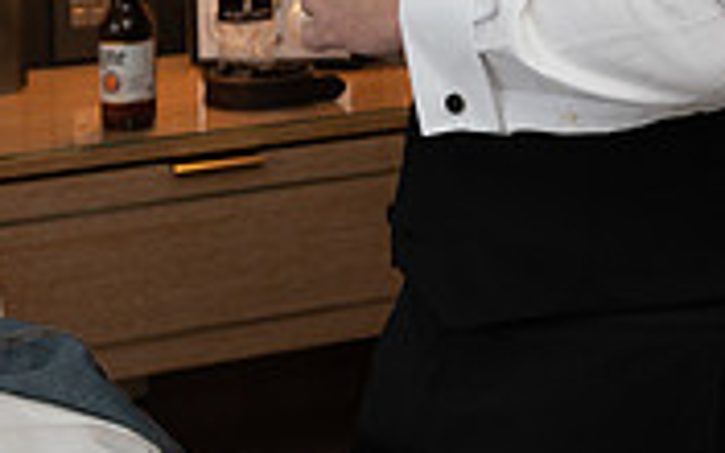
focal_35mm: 134
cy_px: -303
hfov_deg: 15.0
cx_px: 914
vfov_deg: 9.4
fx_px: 2648
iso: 800
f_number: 4
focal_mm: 40
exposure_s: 1/200
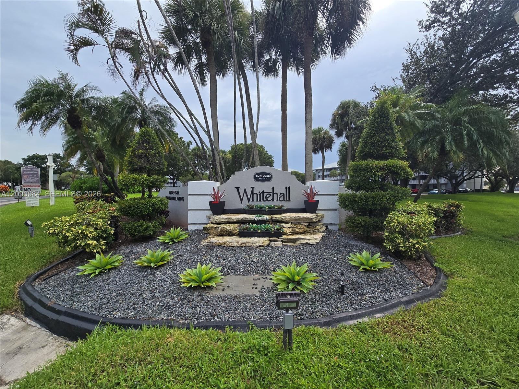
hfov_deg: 106.2
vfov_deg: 89.9
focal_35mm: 13
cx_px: 260
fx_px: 195
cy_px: 194
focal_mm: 2.2
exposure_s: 1/786
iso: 50
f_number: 2.2
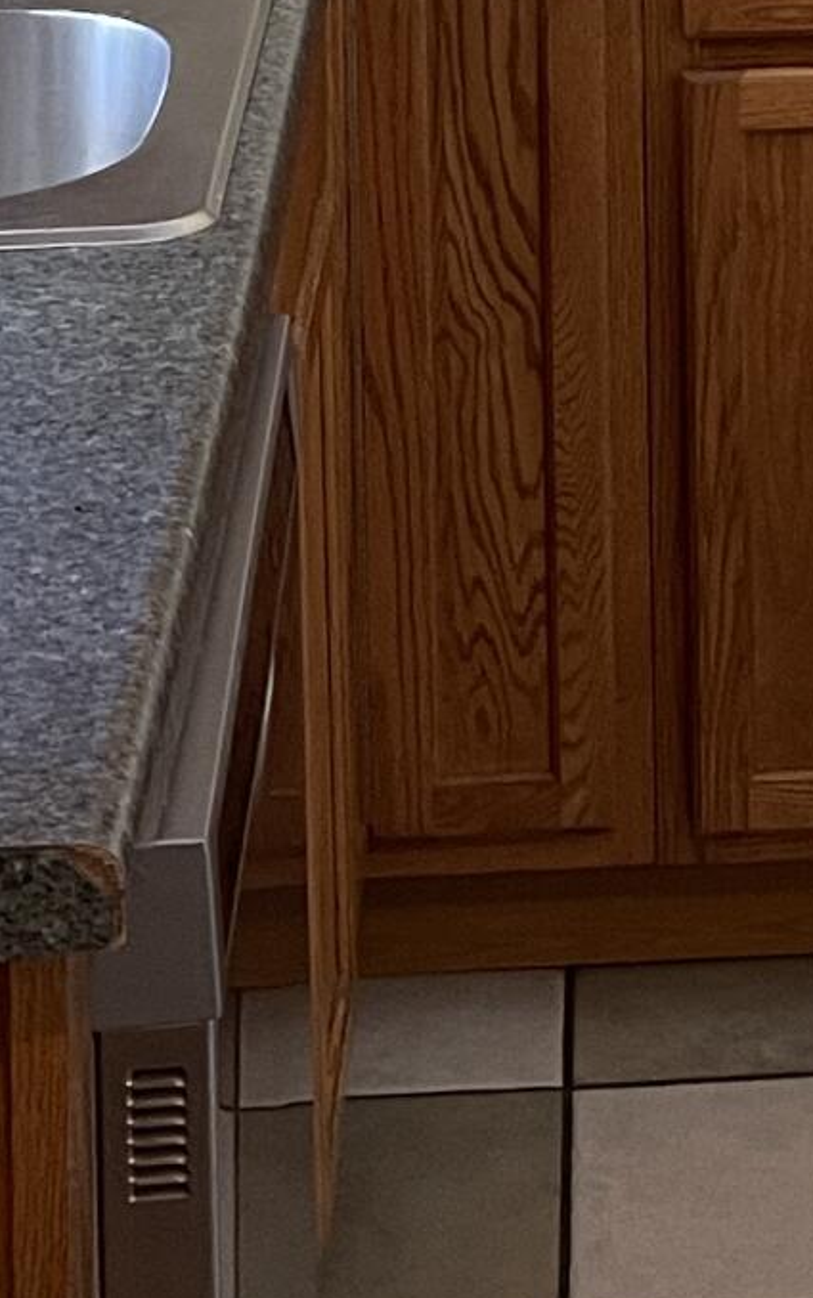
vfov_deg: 16.2
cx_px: 955
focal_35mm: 117
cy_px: -686
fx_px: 4143
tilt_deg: -6.6
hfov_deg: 11.0
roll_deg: -0.1
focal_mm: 5.1
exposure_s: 1/60
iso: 200
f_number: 1.6
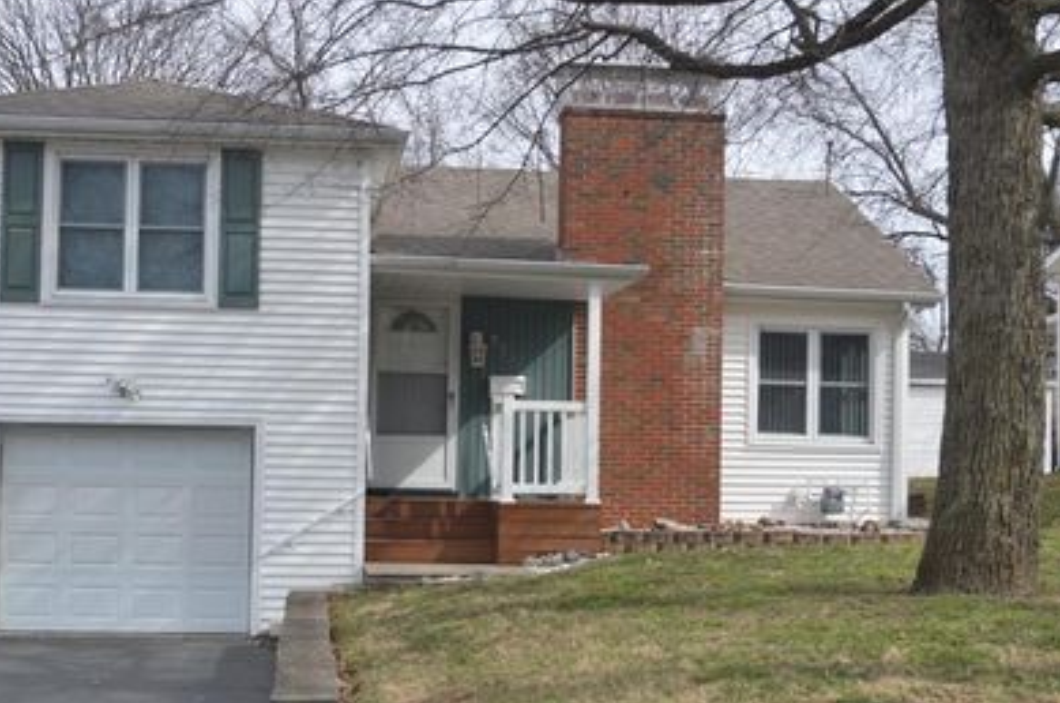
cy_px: 417
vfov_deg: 24.9
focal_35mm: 54
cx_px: 471
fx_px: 1587
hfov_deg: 36.9
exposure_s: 1/200
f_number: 7.1
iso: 100
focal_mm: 28
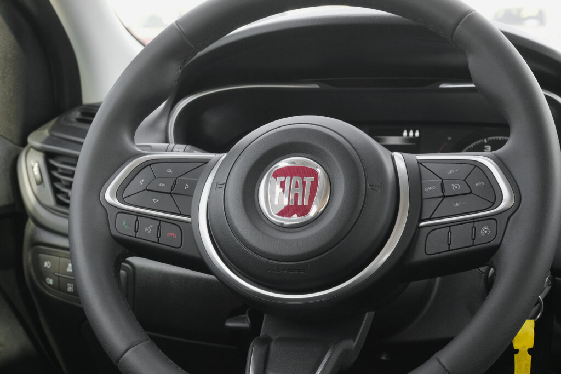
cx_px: 280
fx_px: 1060
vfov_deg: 20.0
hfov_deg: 29.7
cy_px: 187
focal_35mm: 68
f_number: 9
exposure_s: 1/125
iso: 2000
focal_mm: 45
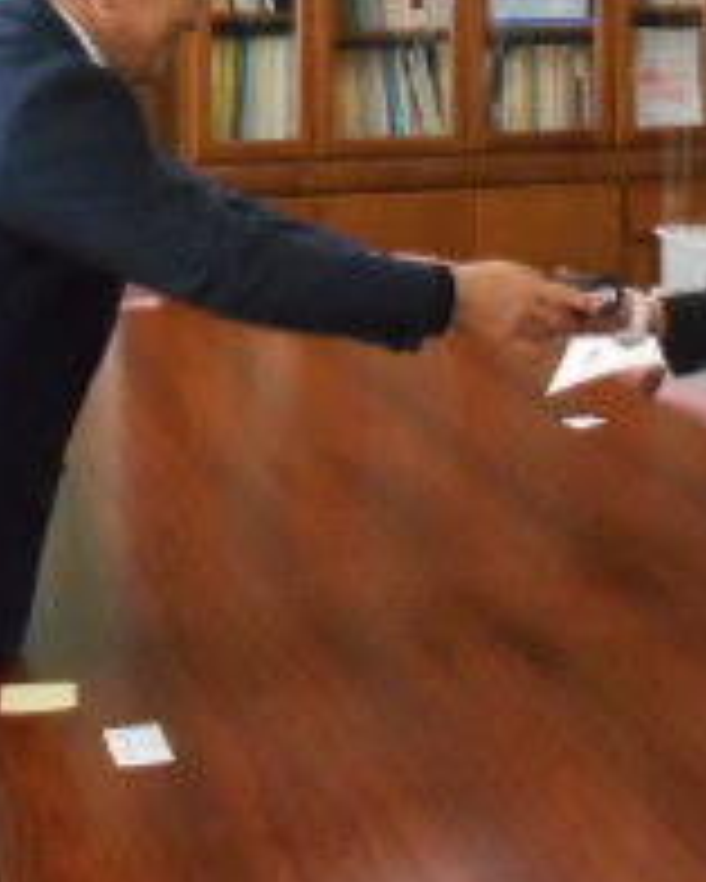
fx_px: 2166
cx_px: 603
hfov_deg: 18.3
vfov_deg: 22.4
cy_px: 68
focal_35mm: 83
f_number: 3.2
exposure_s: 1/125
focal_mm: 4.6
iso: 800
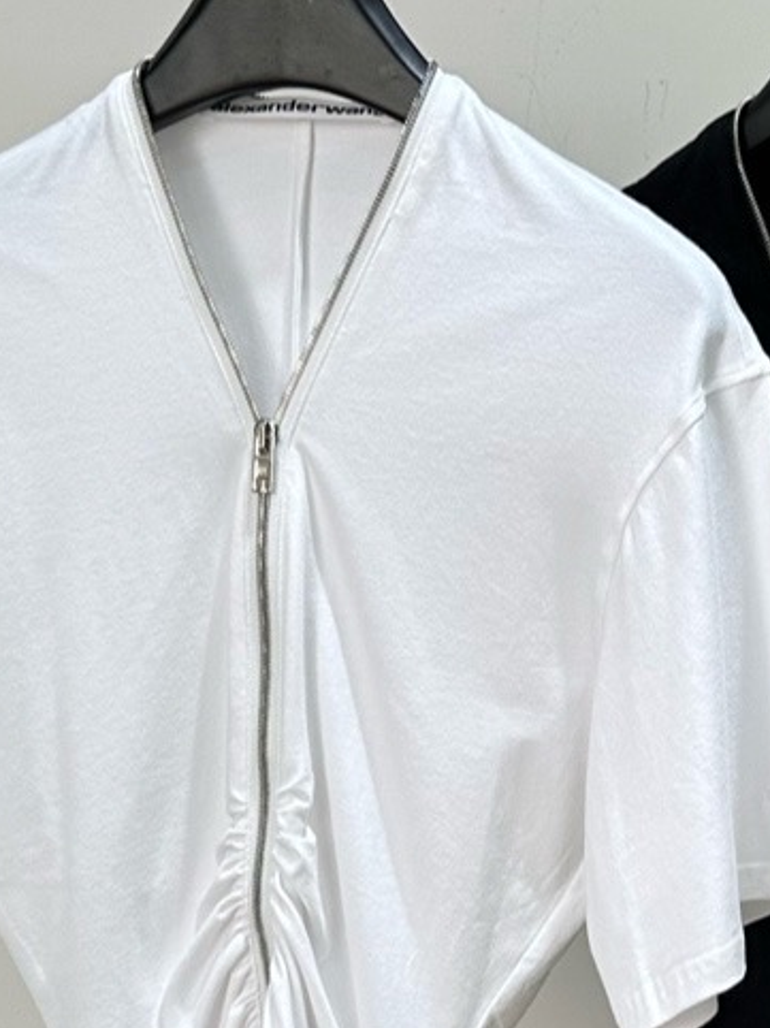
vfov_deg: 22.8
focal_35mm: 85
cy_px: 758
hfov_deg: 17.2
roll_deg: -0.2
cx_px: 657
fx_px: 2523
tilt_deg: -8.6
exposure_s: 1/210
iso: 80
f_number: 1.78
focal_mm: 6.86
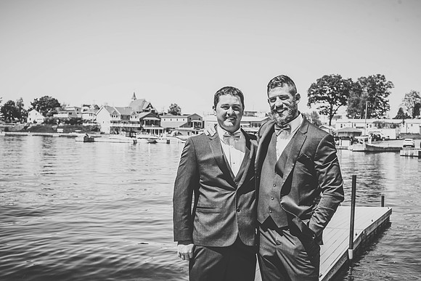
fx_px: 585
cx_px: 210
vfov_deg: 27.0
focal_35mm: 50
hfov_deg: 39.6
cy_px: 140
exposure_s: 1/500
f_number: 6.3
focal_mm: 50
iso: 125
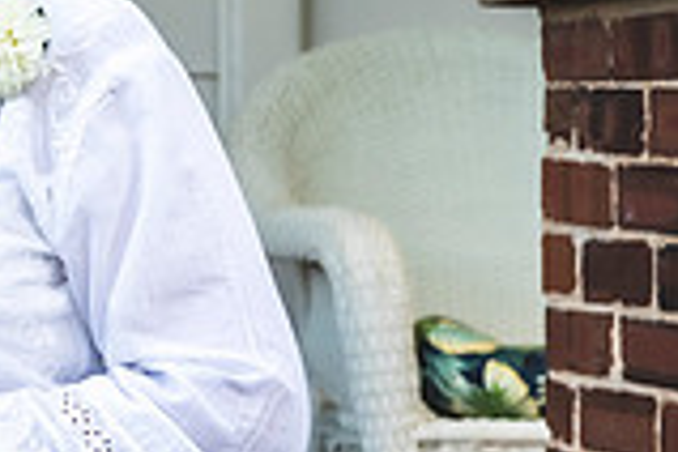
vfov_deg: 5.9
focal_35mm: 233
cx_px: -533
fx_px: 4388
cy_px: 20
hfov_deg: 8.5
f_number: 7.1
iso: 400
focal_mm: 62
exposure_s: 1/250
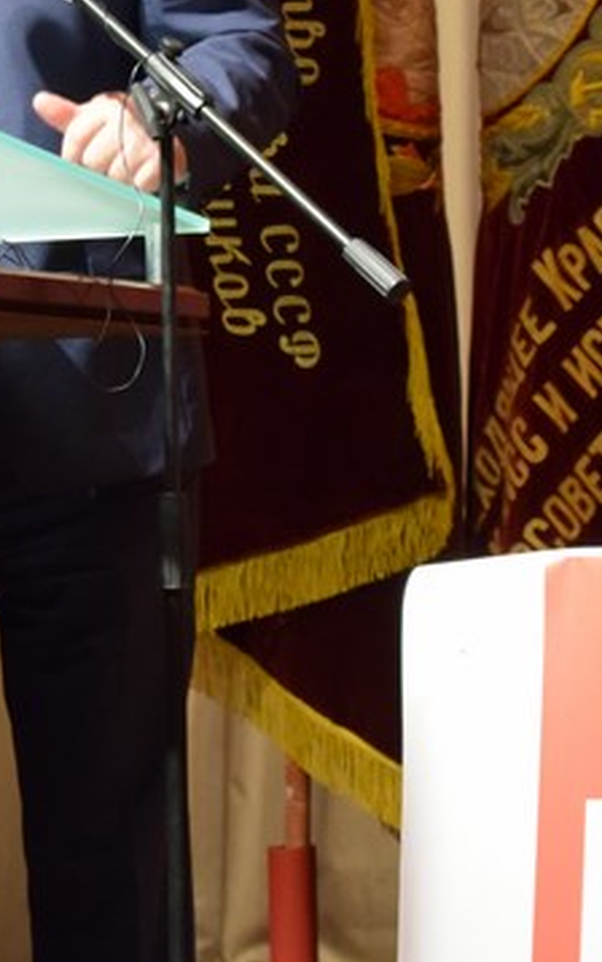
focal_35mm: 240
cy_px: 238
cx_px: -81
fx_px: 6307
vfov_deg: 8.7
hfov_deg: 5.4
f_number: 5.6
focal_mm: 55
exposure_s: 1/60
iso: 2000
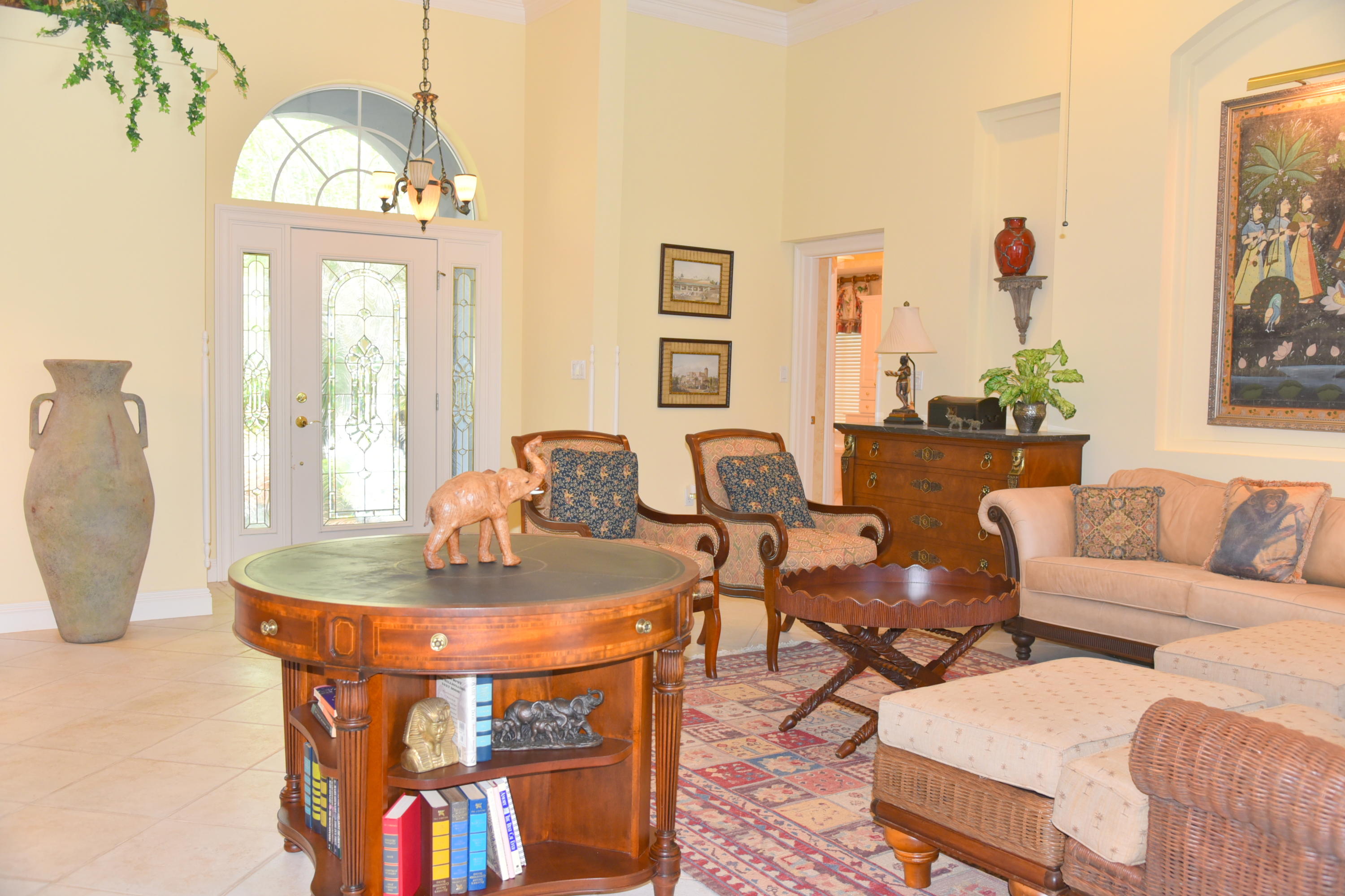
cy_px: 448
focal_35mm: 31
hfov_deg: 60.3
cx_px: 672
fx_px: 1158
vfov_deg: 42.3
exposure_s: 1/100
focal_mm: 31
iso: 800
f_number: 5
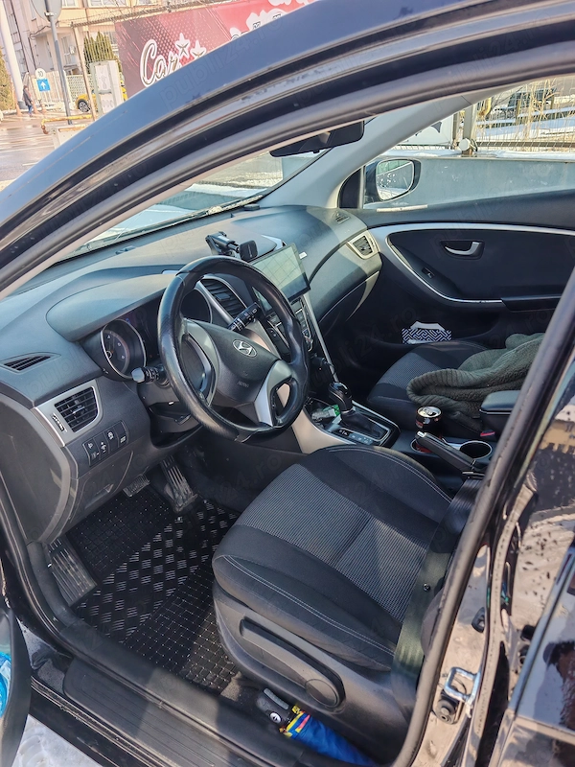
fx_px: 598
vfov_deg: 65.3
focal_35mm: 27
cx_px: 288
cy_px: 384
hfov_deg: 51.4
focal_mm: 6.67
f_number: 1.9
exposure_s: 1/410
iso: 50
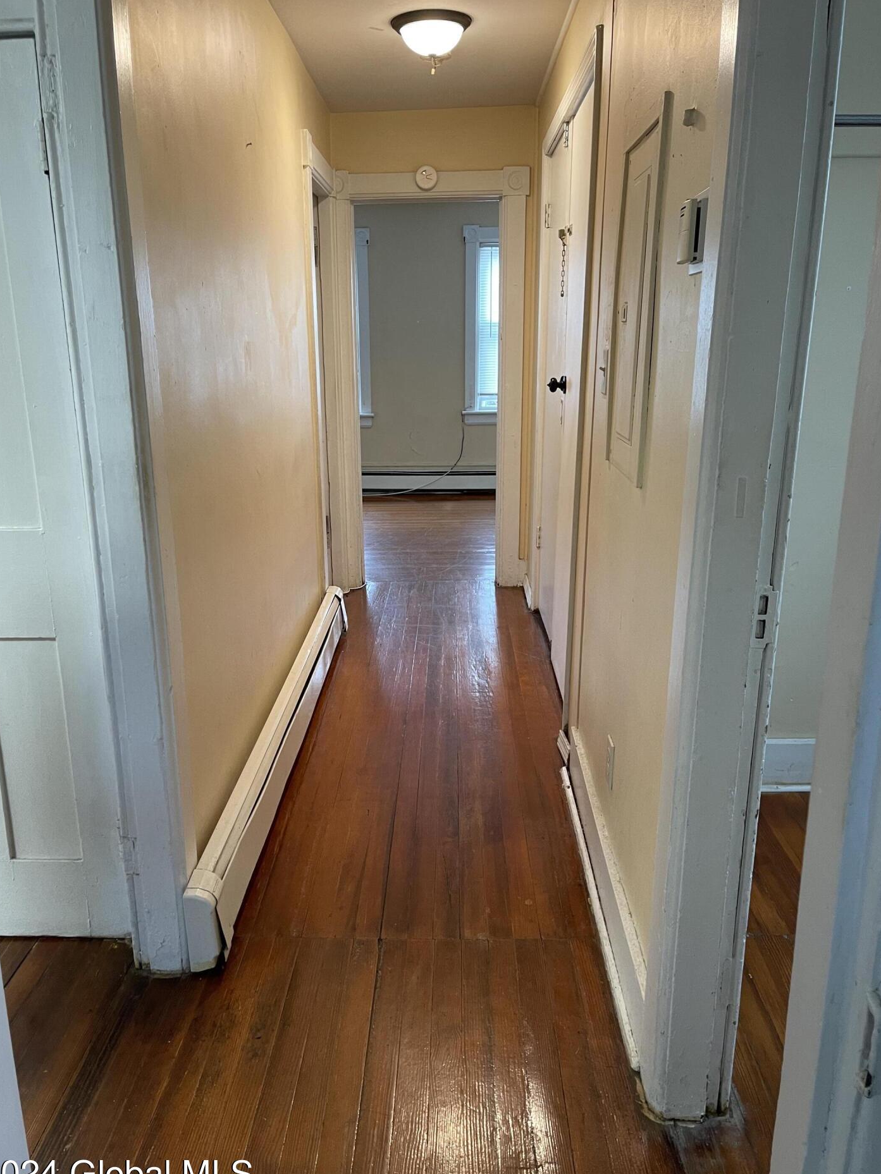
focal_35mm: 28
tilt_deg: -14.6
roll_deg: +1.3
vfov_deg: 63.4
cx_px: 426
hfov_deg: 49.7
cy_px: 599
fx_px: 950
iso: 160
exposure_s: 1/60
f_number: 1.6
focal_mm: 5.1
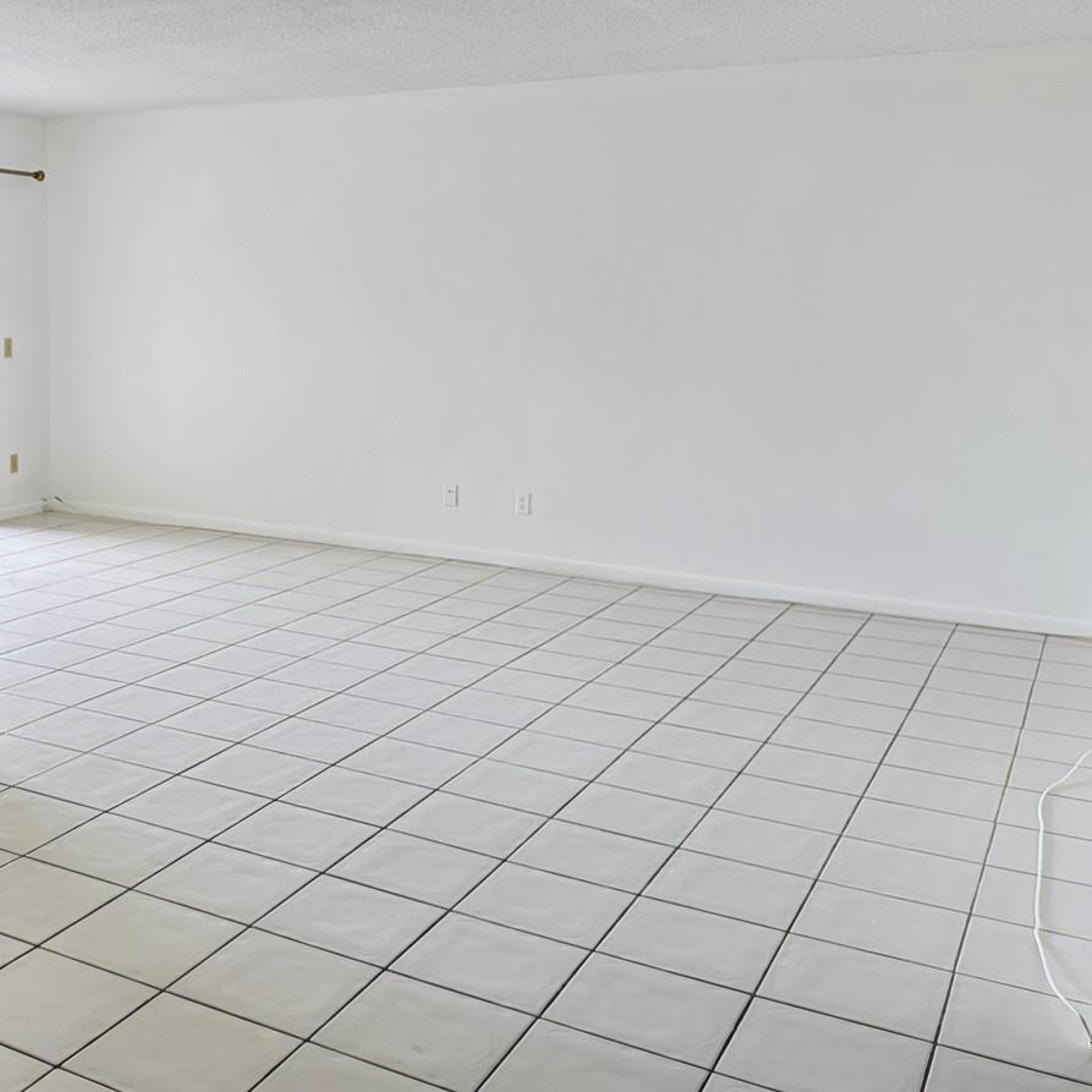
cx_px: 235
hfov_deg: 42.1
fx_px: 1356
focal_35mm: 38
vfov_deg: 43.7
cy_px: 465
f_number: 1.78
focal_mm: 6.76
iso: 160
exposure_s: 1/60
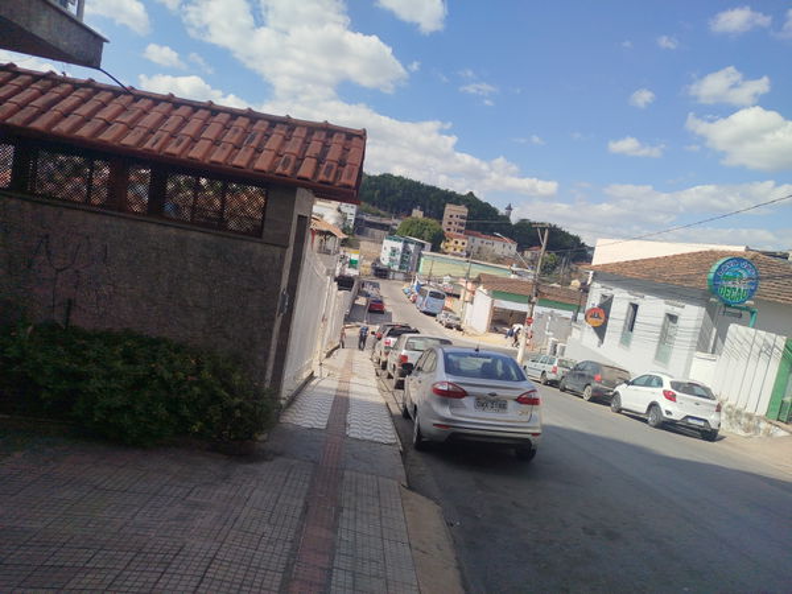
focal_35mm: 24
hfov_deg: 71.6
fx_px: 549
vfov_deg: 56.8
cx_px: 396
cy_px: 297
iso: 50
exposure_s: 1/1251
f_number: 1.7
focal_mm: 5.31
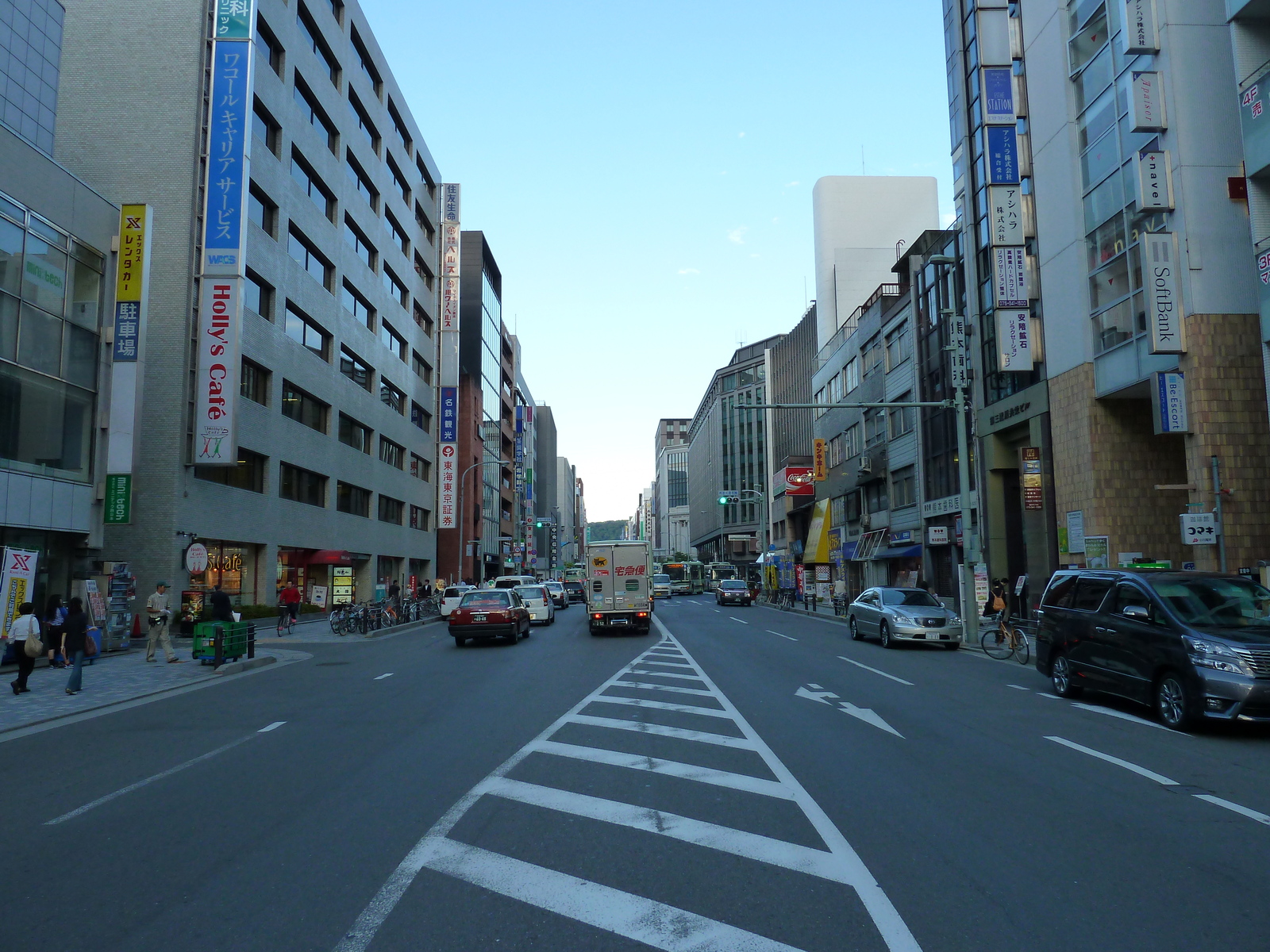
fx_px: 917
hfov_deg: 69.4
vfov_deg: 54.9
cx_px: 635
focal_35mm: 25
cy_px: 476
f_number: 4
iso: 125
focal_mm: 4.1
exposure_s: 1/125
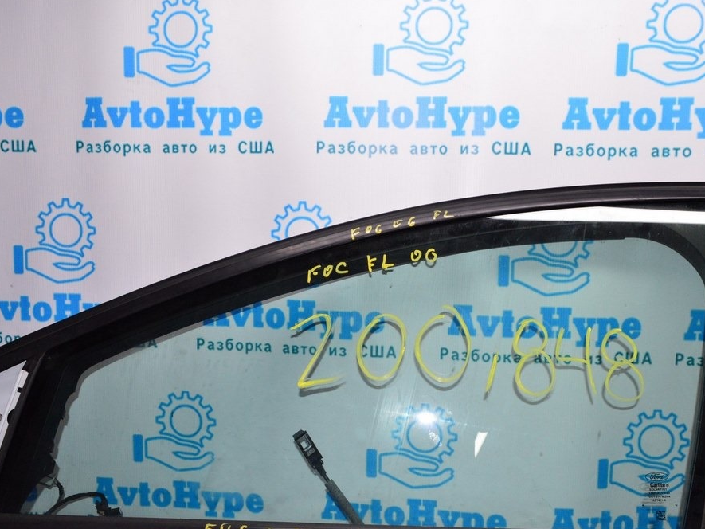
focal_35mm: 30
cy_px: 266
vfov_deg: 46.8
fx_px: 611
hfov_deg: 59.9
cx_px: 371
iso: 1600
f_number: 8
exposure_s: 1/200
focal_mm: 18
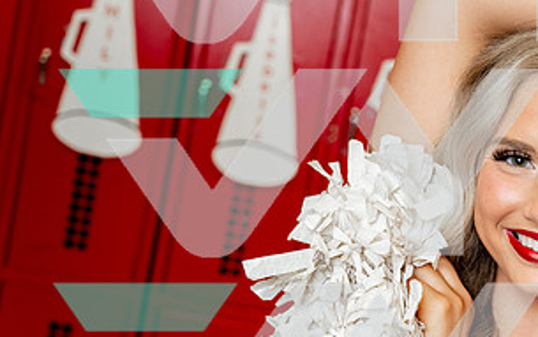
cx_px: 508
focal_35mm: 95
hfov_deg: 21.3
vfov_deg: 13.8
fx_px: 1394
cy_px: 163
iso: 800
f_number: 4
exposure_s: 1/250
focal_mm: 49
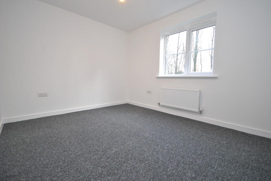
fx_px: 113
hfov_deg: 100.3
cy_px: 90
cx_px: 136
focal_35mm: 15
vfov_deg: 77.5
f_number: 4
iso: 280
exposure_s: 1/30
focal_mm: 10
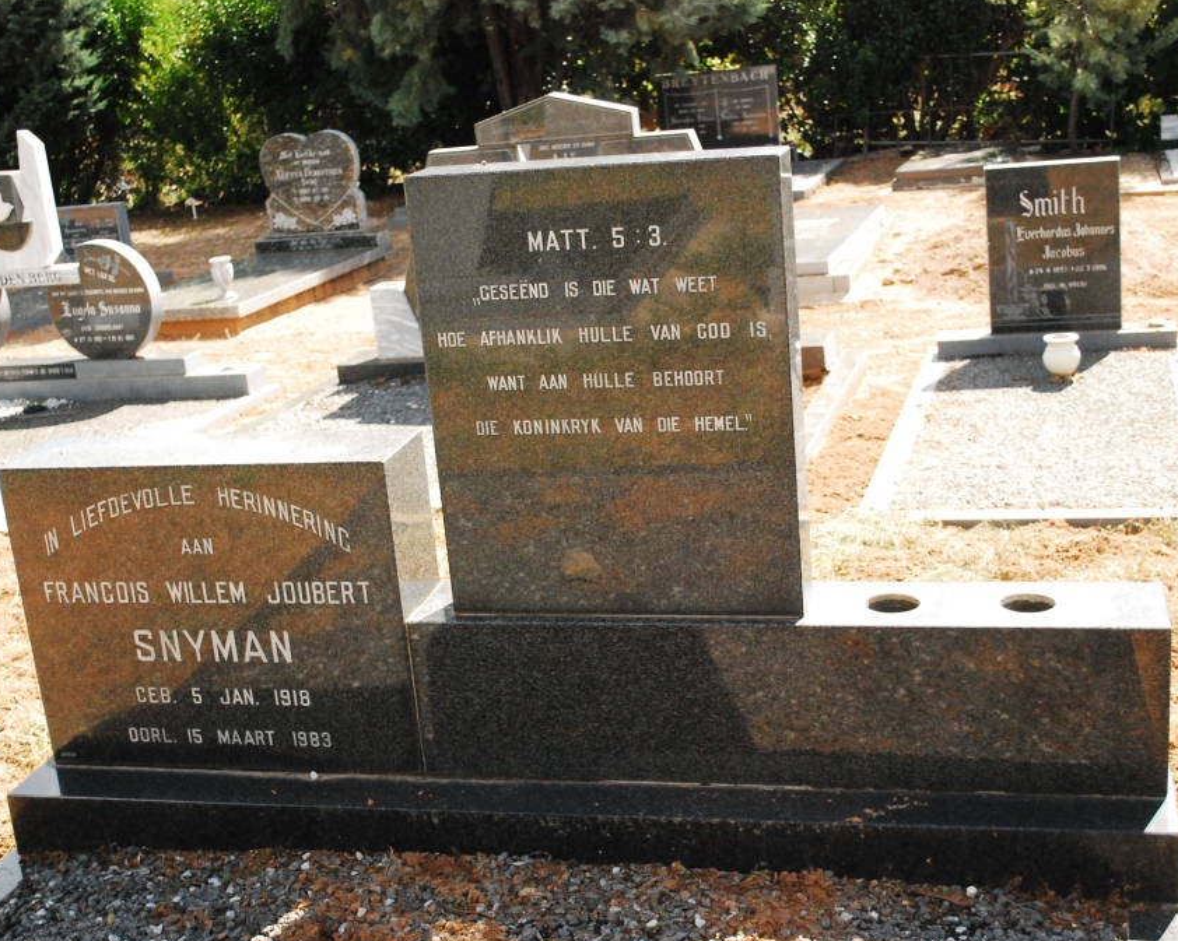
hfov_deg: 38.8
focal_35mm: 48
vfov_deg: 31.4
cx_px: 585
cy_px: 473
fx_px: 1673
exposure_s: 1/3200
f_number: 4.5
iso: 1600
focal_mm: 28
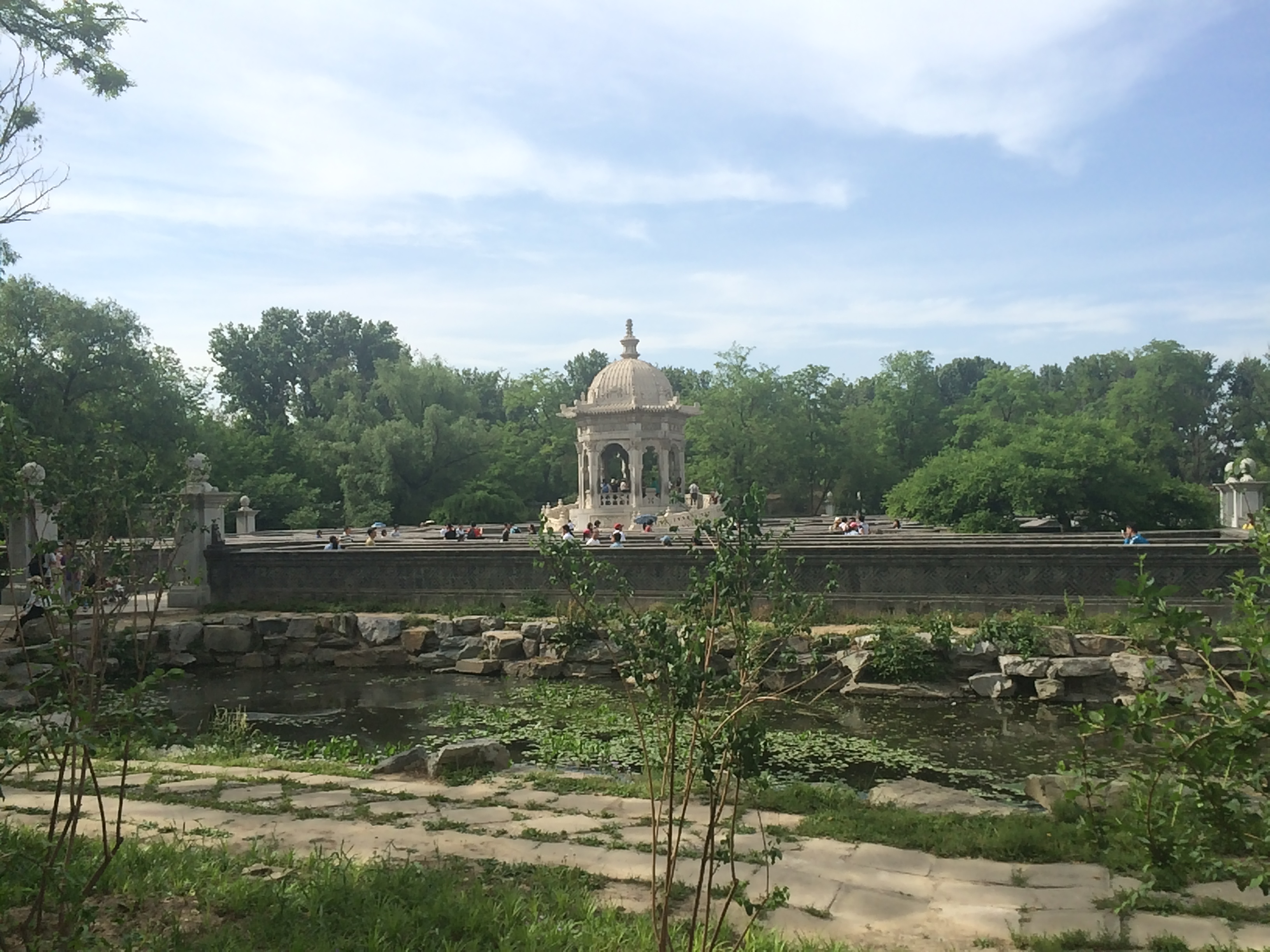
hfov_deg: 61.7
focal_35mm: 29
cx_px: 635
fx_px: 1064
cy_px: 476
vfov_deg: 48.2
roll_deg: +1.7
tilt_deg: +1.1
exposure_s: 1/2033
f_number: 2.2
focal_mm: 4.15
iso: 32
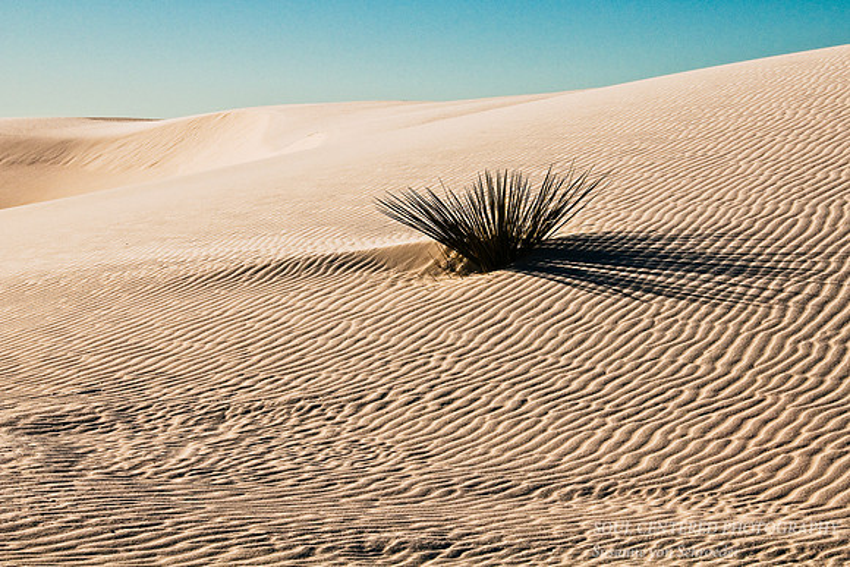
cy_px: 284
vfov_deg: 14.7
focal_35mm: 93
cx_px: 425
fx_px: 2196
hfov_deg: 21.9
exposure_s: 1/500
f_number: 16
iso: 200
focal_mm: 62
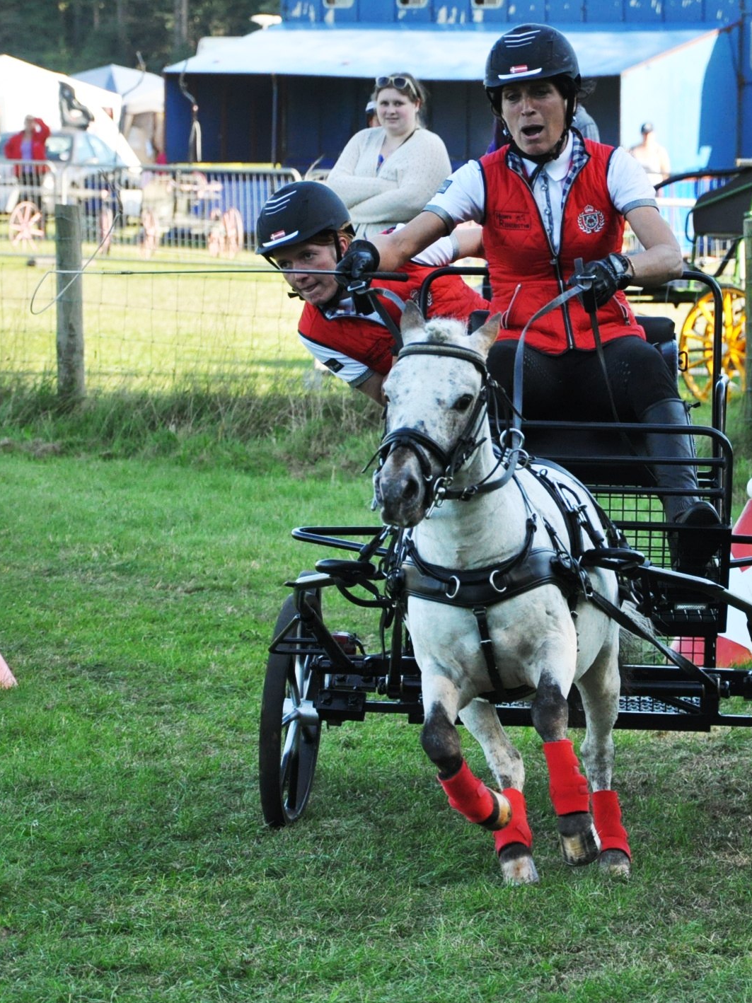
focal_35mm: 229
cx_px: 507
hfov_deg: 6.5
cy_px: 503
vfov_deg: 8.7
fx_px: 6627
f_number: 5.6
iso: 1600
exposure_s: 1/1000
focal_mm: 105
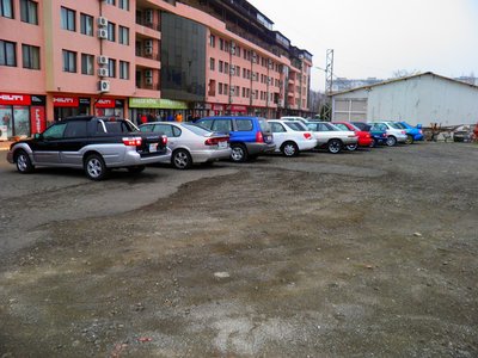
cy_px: 179
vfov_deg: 49.7
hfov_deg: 63.4
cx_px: 239
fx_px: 387
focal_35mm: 28
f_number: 2.8
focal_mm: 4.9
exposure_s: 1/20
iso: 100
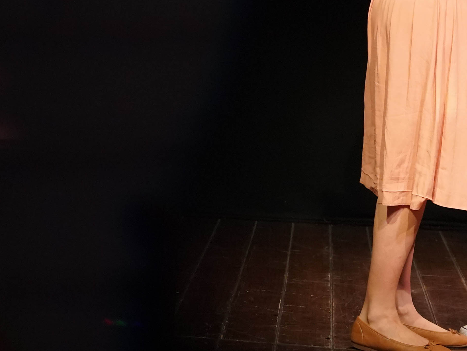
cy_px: 36
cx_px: 197
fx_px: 1659
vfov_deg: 12.0
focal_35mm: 123
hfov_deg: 16.0
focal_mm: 39
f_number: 2.8
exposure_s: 1/320
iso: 4000
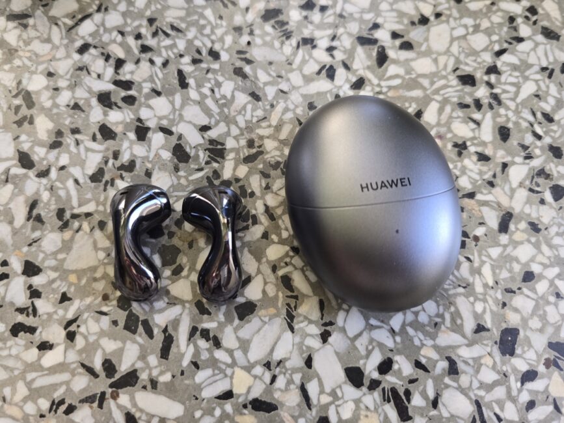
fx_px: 375
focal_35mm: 23
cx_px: 282
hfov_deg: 73.9
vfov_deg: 58.9
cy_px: 212
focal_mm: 6.3
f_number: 1.7
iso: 125
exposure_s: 1/101
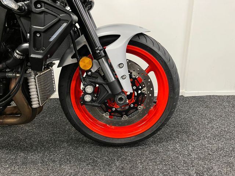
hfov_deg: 67.3
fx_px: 177
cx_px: 118
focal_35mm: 26
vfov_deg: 53.1
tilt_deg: -18.7
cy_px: 88
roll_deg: -0.1
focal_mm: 5.1
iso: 250
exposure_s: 1/50
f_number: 1.6
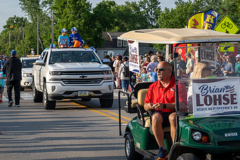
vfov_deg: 14.3
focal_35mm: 96
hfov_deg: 21.1
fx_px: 641
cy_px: 74
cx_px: 179
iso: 250
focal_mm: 58
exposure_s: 1/250
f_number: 10
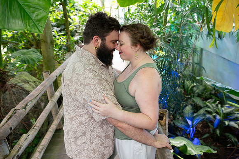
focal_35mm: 28
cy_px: 75
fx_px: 183
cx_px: 127
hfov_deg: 66.2
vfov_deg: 46.9
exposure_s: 1/125
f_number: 3.2
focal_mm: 26
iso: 800
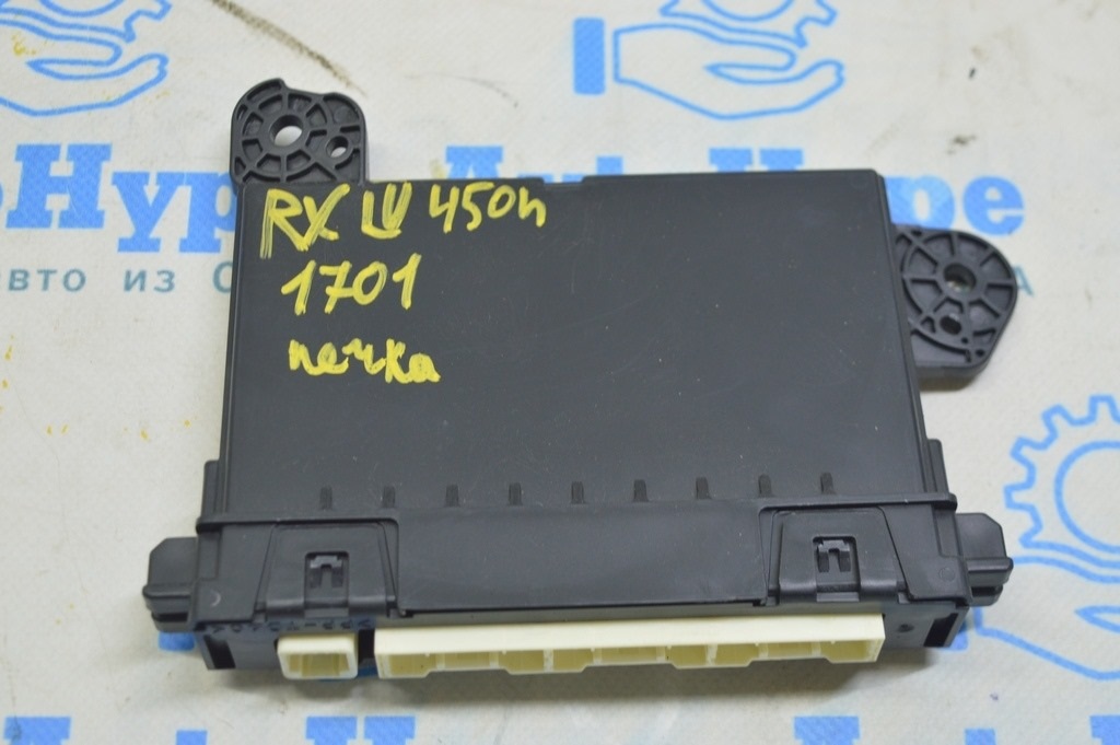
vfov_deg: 22.6
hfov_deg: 33.4
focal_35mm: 60
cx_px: 560
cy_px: 372
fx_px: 1865
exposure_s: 1/20
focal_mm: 40
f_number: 5.6
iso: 400
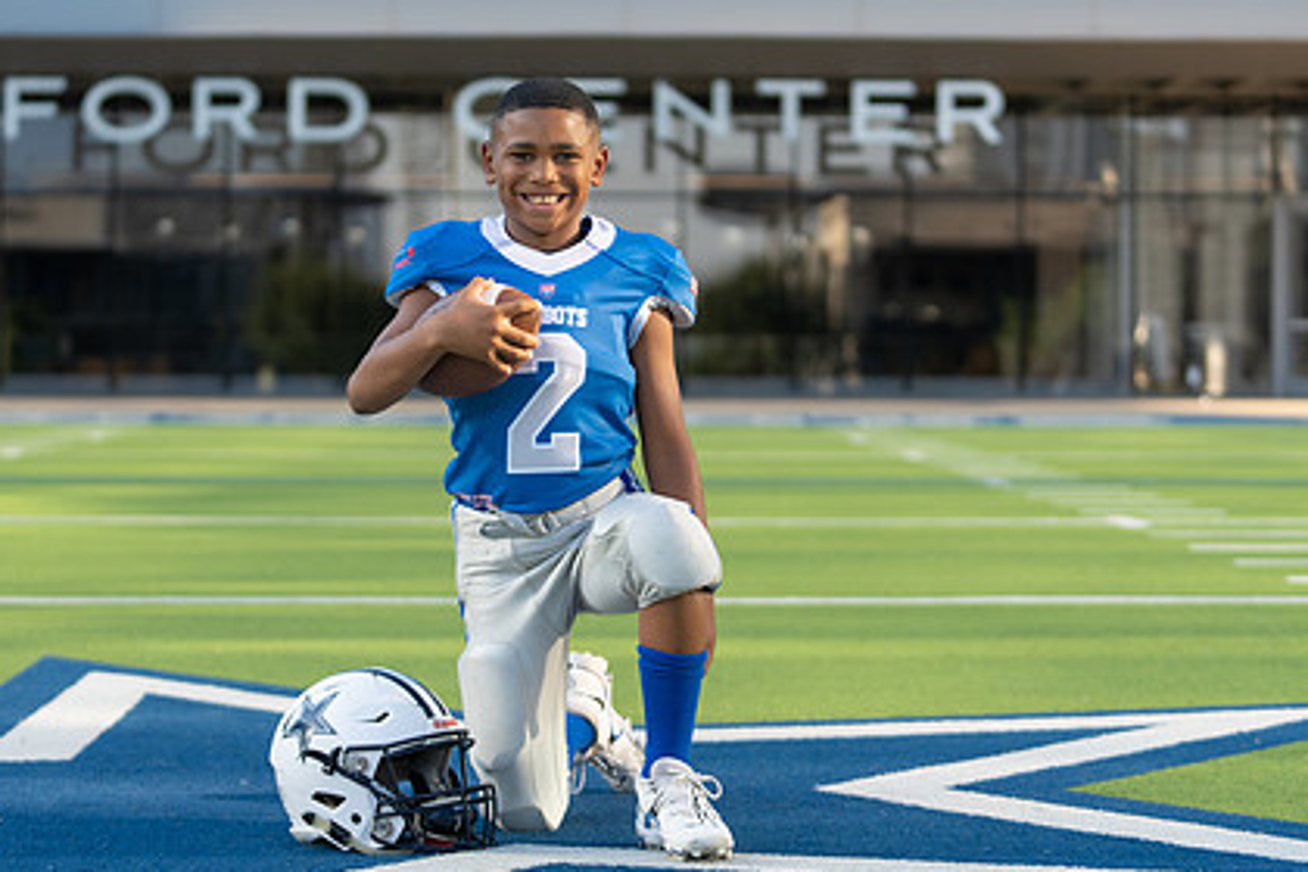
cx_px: 567
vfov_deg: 13.5
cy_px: 385
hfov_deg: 20.2
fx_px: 3669
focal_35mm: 101
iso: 100
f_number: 2.8
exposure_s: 1/500
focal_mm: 70
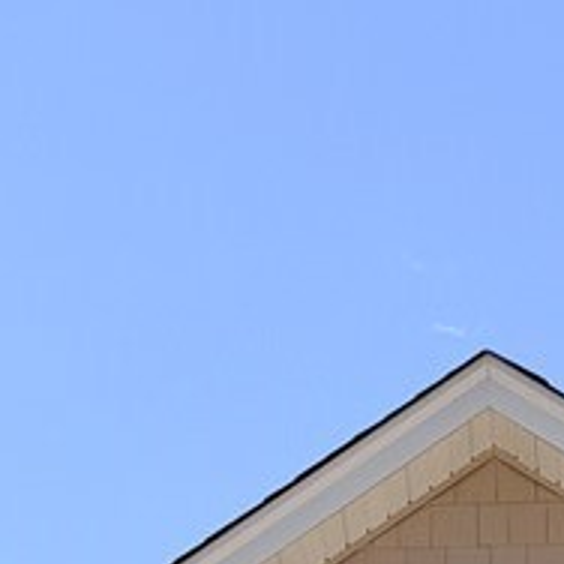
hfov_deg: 7.6
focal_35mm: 231
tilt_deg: +9.5
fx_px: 4258
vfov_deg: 7.0
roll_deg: +0.2
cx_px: 354
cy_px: 1479
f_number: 1.78
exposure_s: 1/5587
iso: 64
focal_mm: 6.76
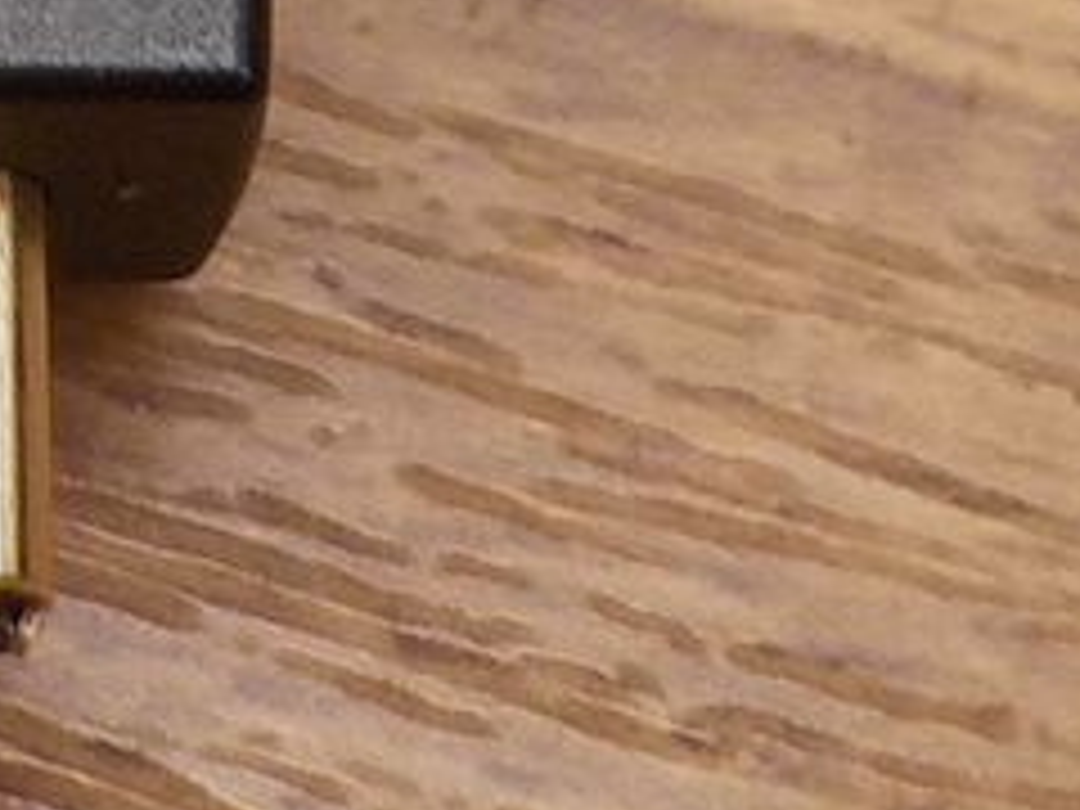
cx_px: -374
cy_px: -464
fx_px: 4680
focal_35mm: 150
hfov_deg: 12.7
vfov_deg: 9.6
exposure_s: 1/50
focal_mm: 4.1
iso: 125
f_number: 3.3
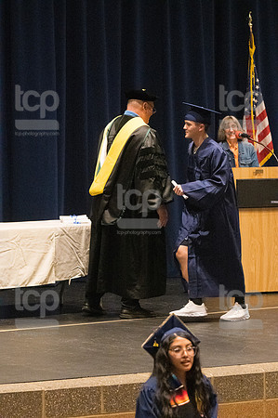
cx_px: 139
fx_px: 2124
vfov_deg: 11.2
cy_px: 209
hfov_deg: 7.5
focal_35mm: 183
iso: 8000
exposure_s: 1/250
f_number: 4.5
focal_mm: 122
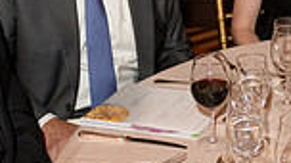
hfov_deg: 21.0
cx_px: 329
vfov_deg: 12.3
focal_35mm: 96
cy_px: -24
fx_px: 740
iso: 1000
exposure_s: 1/125
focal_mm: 24
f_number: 3.2
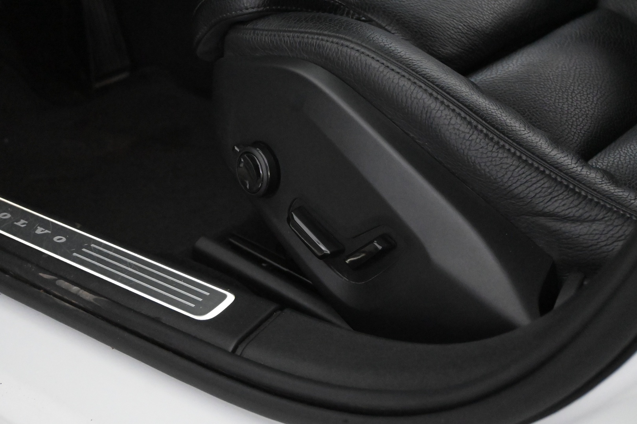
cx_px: 318
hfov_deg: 35.9
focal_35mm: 56
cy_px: 212
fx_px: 982
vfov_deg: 24.4
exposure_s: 1/60
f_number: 5.3
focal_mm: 37
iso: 11400
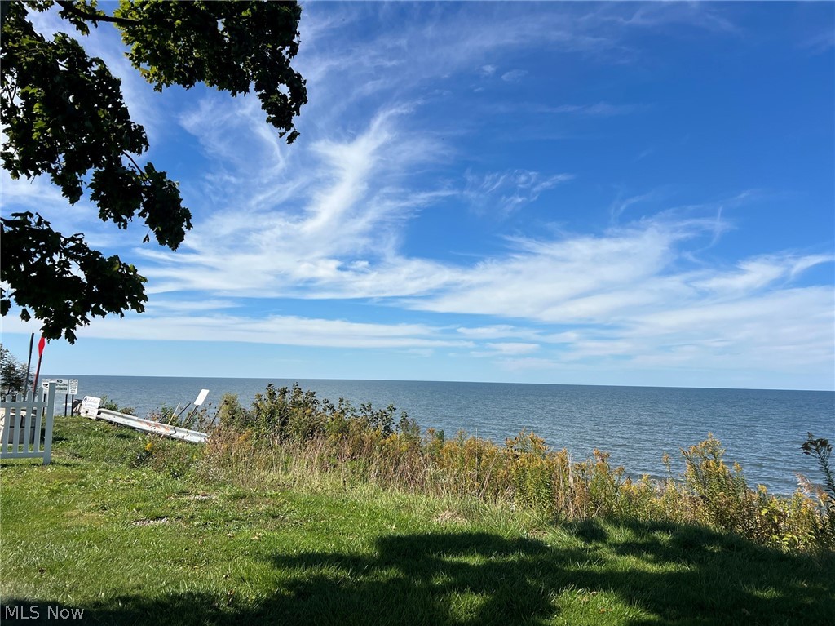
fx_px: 627
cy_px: 313
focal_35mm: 26
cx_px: 418
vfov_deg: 53.0
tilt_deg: +6.9
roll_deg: -1.2
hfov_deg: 67.3
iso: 50
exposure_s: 1/5882
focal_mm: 5.7
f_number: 1.5
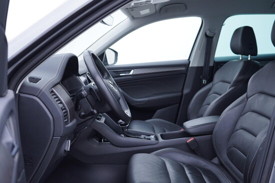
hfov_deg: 53.1
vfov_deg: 36.9
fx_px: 275
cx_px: 138
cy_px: 92
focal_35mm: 36
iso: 125
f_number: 2.8
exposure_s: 1/40
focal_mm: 24
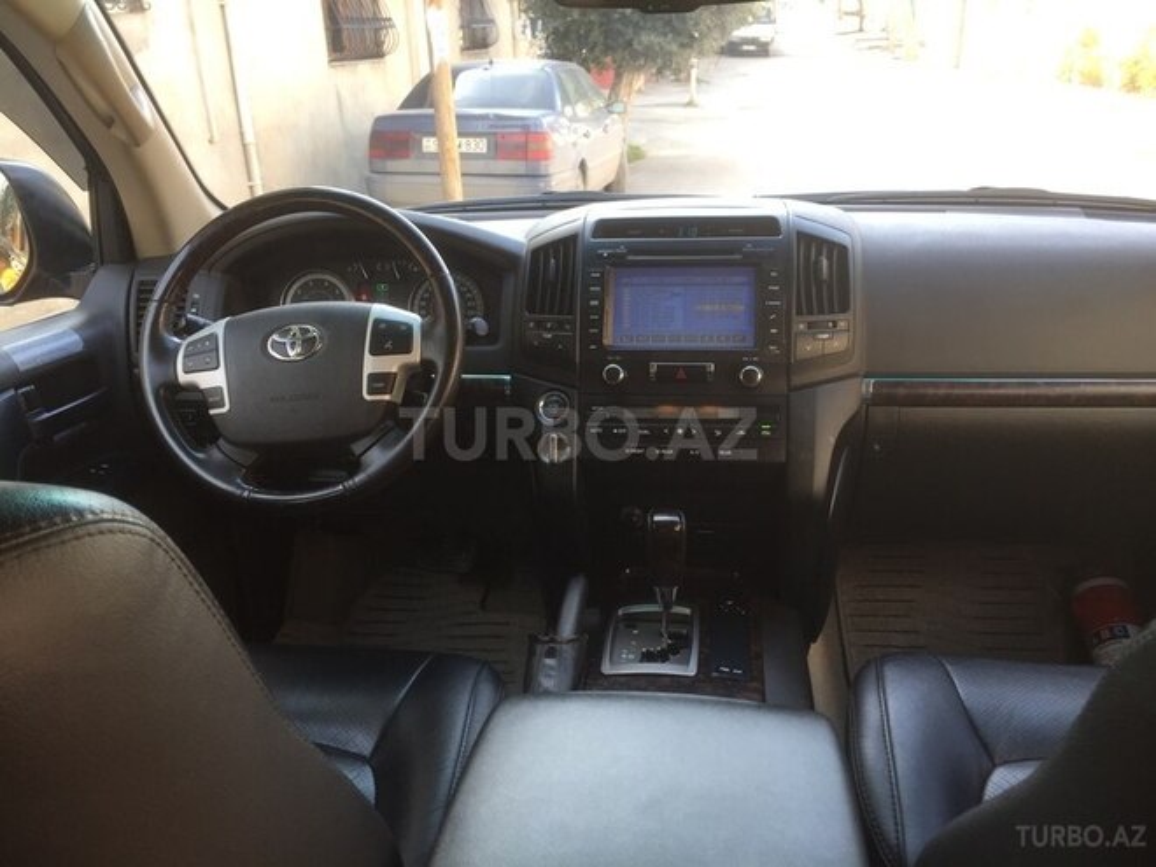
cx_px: 578
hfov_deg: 61.7
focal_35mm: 29
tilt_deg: -21.4
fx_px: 968
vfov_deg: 48.2
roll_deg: +2.1
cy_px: 434
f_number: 2.2
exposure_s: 1/100
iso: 40
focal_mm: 4.15
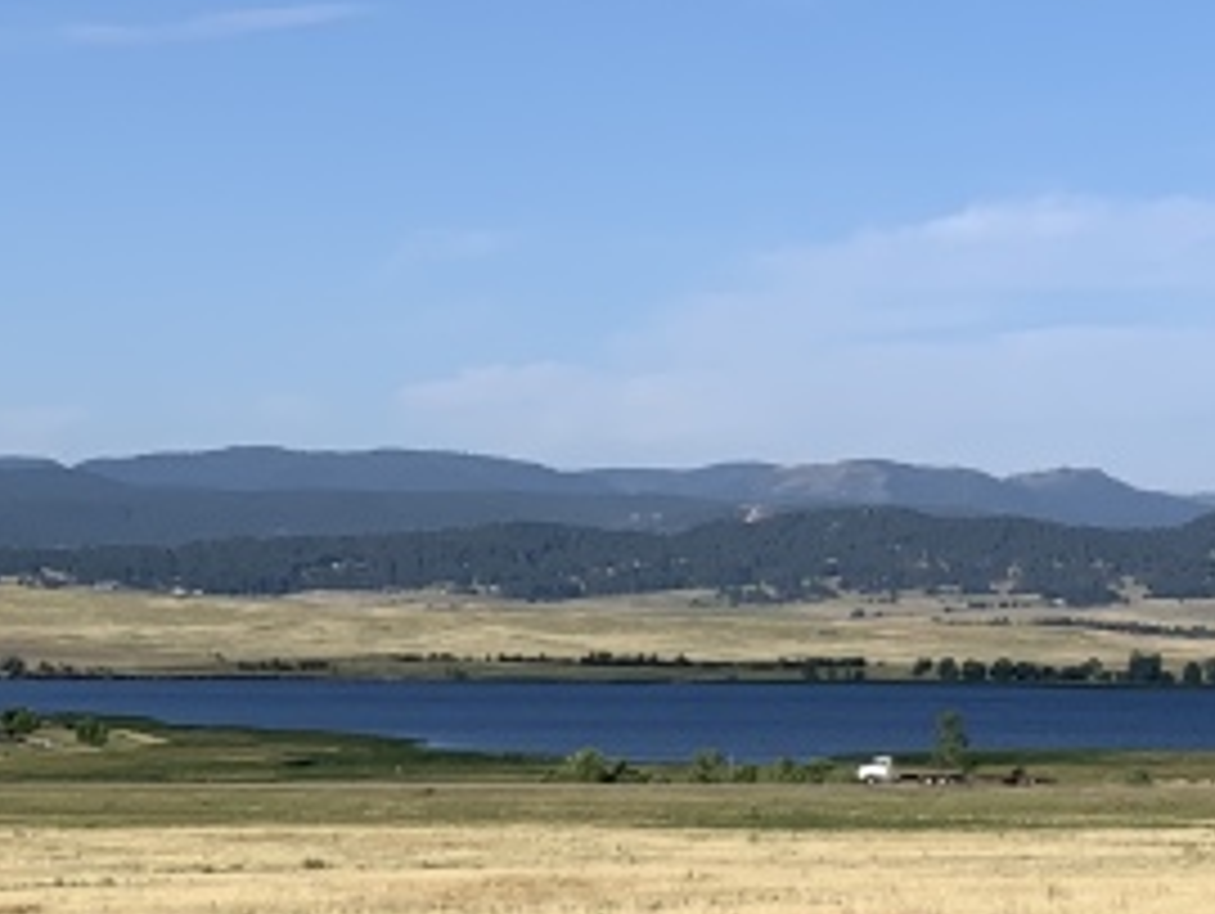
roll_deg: -0.6
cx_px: 1026
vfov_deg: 9.5
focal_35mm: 154
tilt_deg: -3.8
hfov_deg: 12.7
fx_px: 5410
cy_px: 1108
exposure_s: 1/1546
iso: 16
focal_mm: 6
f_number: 2.4
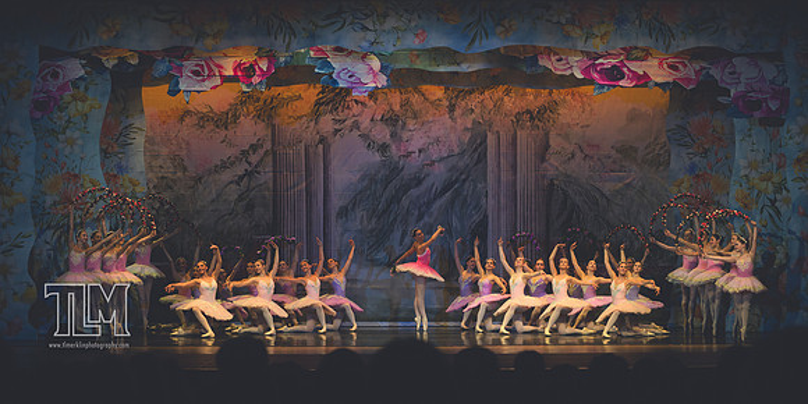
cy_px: 197
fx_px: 1737
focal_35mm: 83
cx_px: 392
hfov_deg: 26.2
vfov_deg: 13.3
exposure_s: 1/500
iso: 900
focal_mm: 70
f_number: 2.8
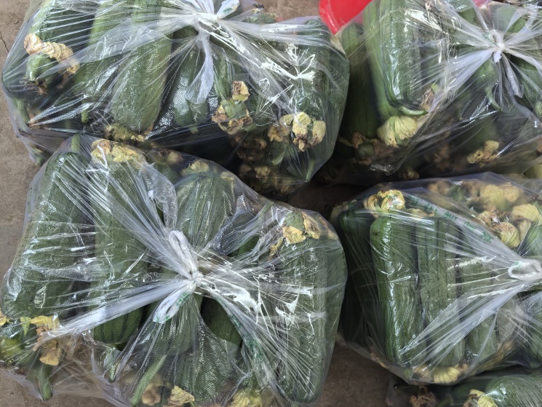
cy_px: 195
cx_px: 290
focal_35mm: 29
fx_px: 454
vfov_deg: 48.2
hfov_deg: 61.6
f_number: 2
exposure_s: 1/100
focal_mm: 6.35
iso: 200
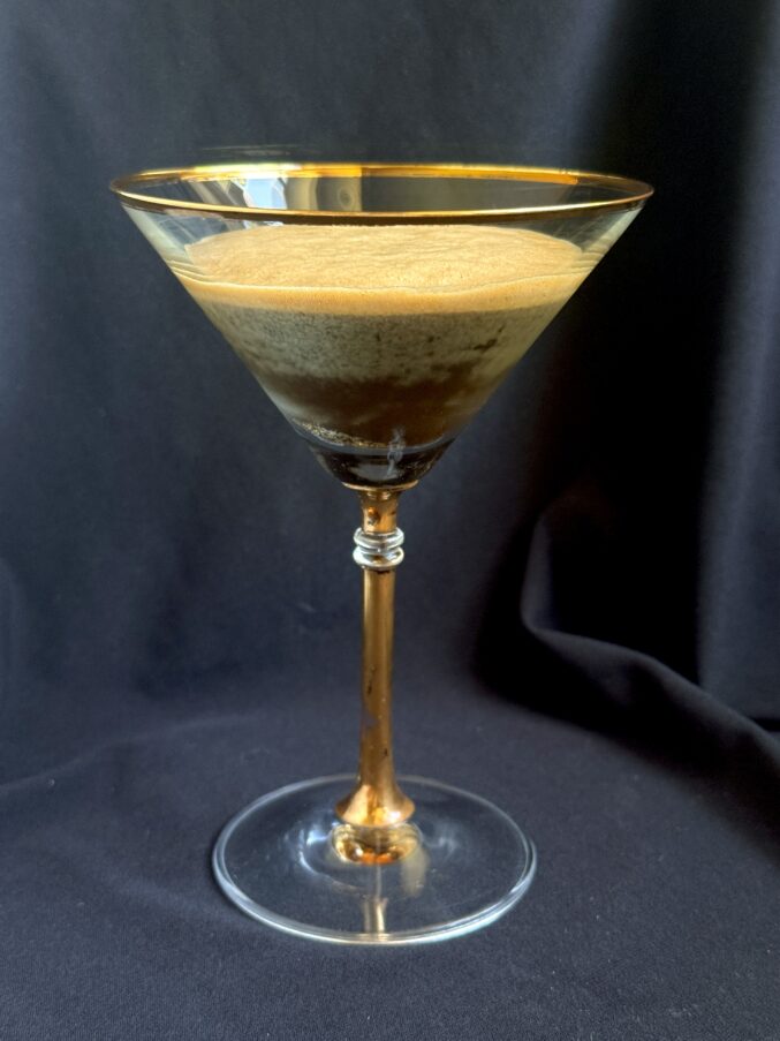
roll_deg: +1.1
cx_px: 390
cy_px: 520
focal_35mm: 48
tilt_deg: -17.0
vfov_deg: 39.7
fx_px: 1442
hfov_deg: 30.3
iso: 100
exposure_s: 1/60
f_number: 1.78
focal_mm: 6.76
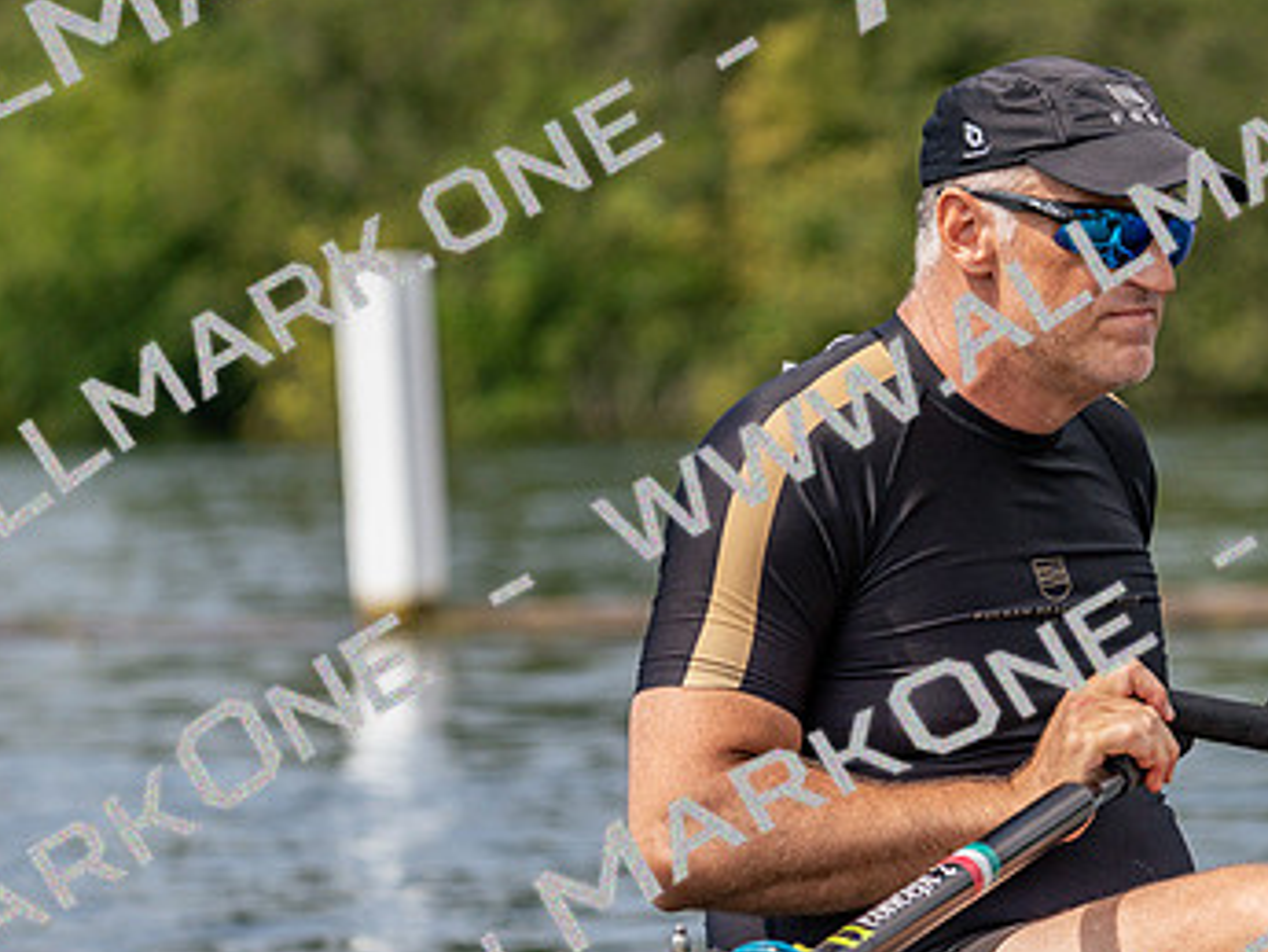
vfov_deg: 4.6
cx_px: 1047
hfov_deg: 6.1
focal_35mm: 323
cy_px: 572
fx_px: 11836
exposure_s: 1/1600
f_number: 5.6
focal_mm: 200
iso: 320
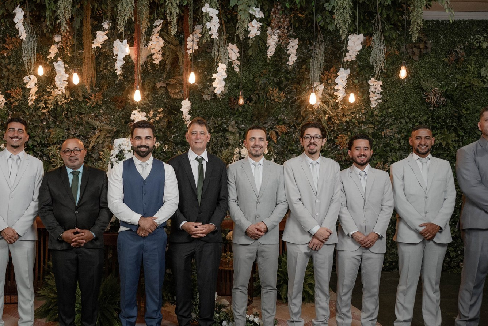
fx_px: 624
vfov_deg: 29.2
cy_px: 193
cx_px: 143
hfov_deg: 41.9
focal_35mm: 46
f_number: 2.8
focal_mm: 24
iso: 1000
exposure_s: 1/200
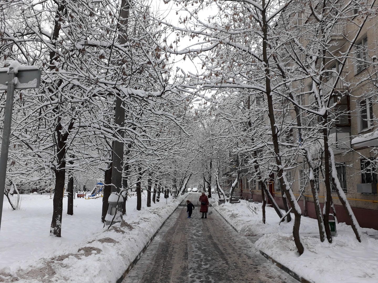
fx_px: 295
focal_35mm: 27
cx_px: 189
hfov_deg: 65.3
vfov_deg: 51.4
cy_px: 142
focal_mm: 3.6
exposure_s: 1/50
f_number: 1.9
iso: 40
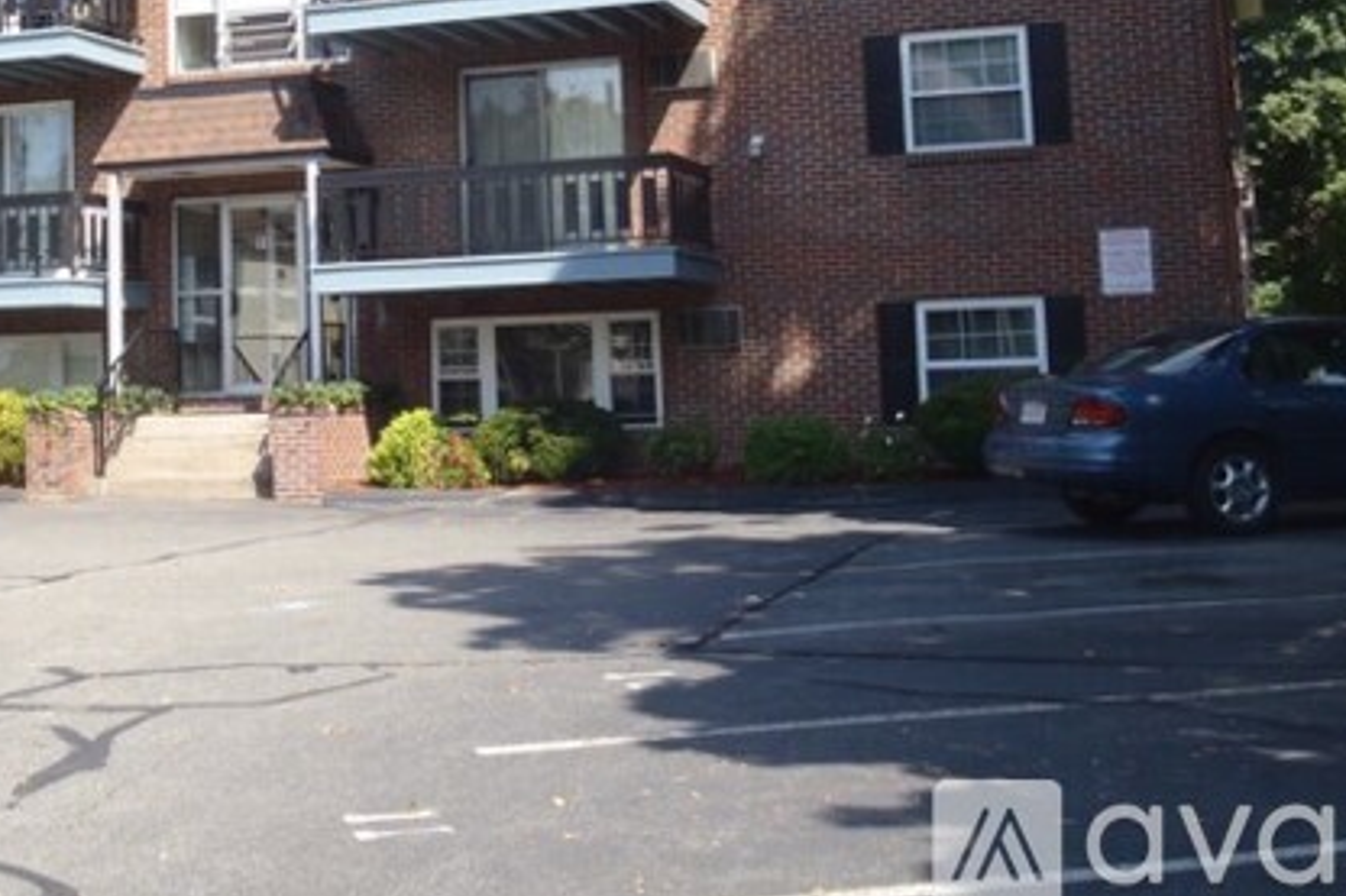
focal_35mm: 60
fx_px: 2242
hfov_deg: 32.9
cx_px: 377
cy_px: 100
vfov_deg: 22.1
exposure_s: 1/160
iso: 80
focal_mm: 6.45
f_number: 4.5
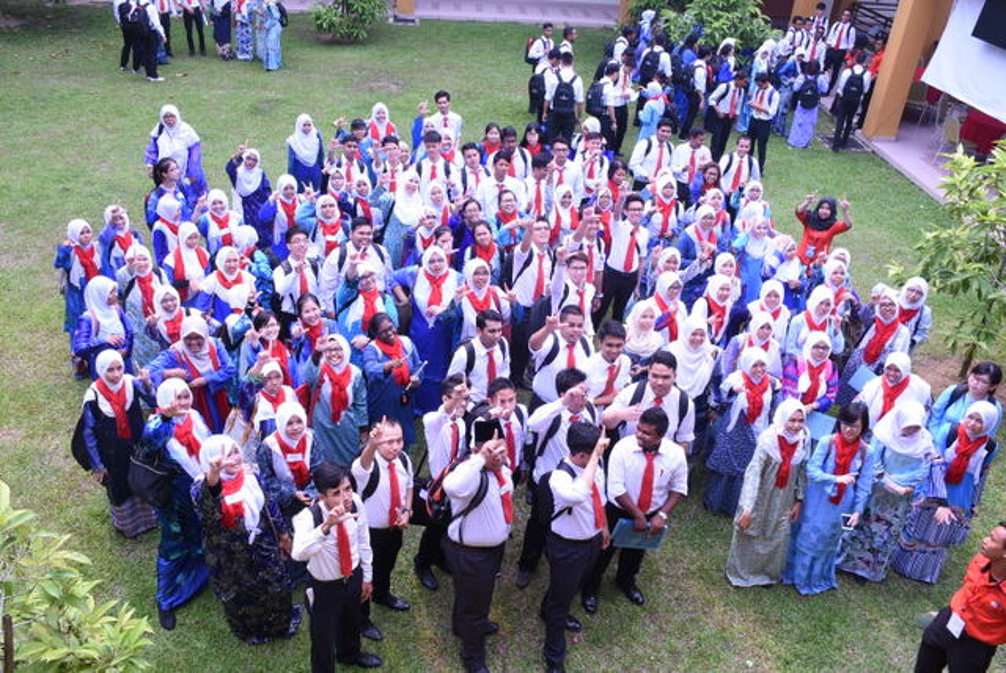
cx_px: 503
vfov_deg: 43.7
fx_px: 839
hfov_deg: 61.9
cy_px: 336
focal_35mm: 30
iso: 400
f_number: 13
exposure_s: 1/100
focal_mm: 20
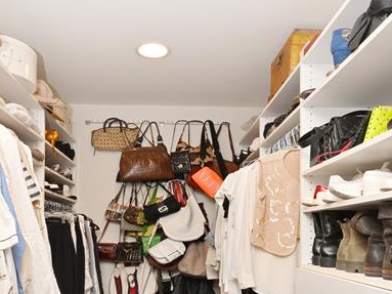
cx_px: 232
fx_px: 306
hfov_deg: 64.8
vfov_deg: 44.9
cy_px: 283
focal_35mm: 27
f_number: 14
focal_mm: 14
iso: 800
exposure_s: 1/60
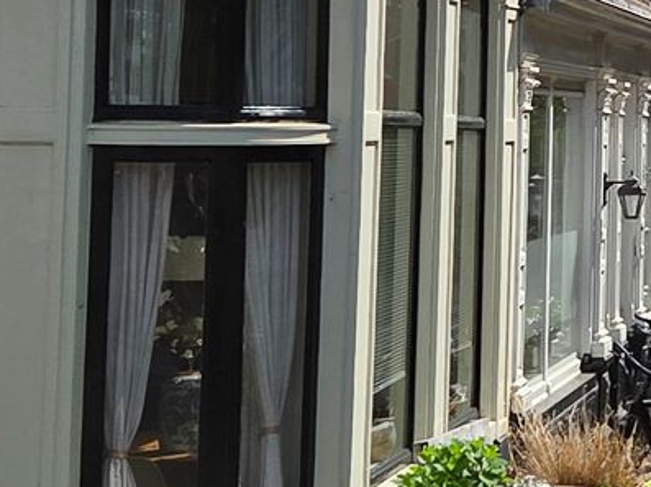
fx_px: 2180
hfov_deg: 15.7
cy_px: 59
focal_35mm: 116
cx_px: 963
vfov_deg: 12.7
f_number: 1.8
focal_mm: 5.4
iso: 80
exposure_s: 1/6034
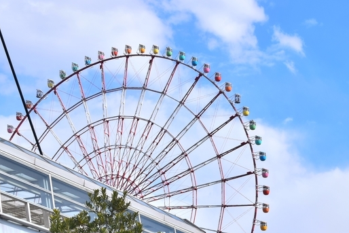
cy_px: 245
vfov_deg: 14.7
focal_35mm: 91
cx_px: 304
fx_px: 882
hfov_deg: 21.9
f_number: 6.3
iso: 100
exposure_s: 1/640
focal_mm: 26
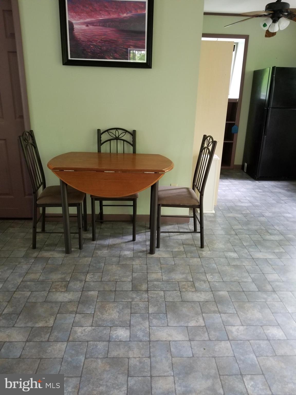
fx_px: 296
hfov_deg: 53.1
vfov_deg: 67.3
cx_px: 148
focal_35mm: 26
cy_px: 198
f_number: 1.7
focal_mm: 4.3
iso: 250
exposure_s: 1/10
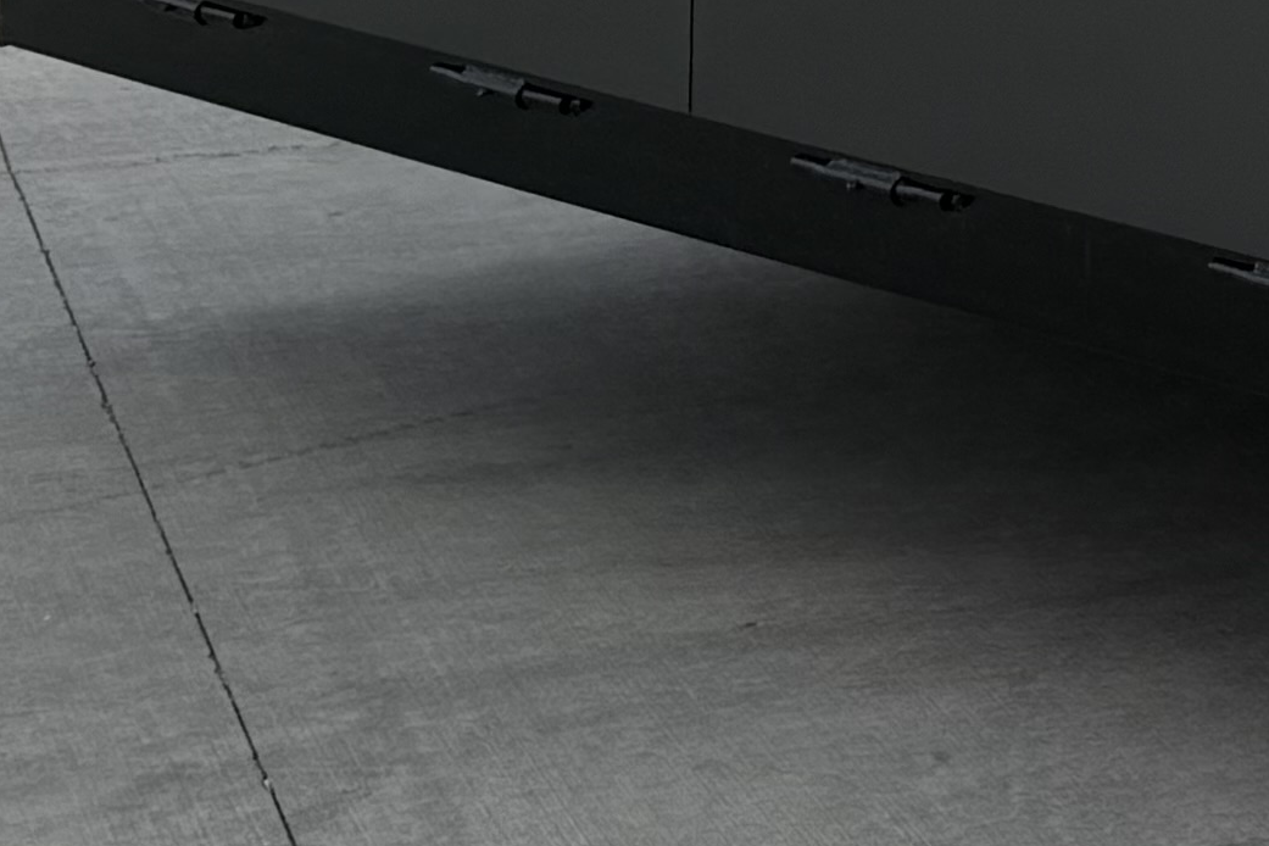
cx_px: 2189
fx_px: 4829
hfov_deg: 13.6
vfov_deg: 9.2
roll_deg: -2.1
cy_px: -1031
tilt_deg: -2.2
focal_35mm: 137
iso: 80
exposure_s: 1/6711
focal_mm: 6.76
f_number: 1.78
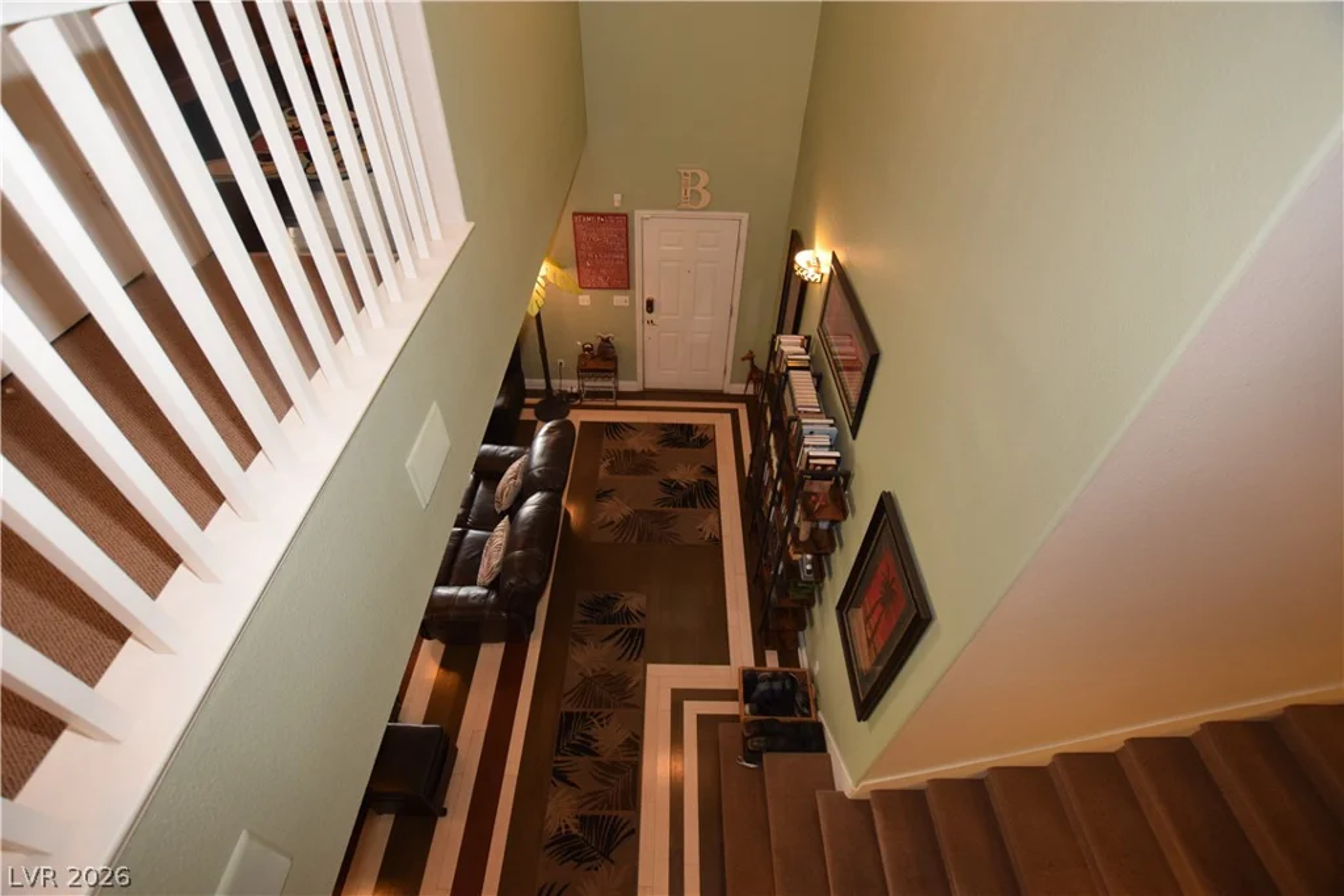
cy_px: 448
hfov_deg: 100.4
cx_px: 672
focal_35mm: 15
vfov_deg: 77.3
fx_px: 560
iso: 800
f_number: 4.5
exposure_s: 1/80
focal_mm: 10
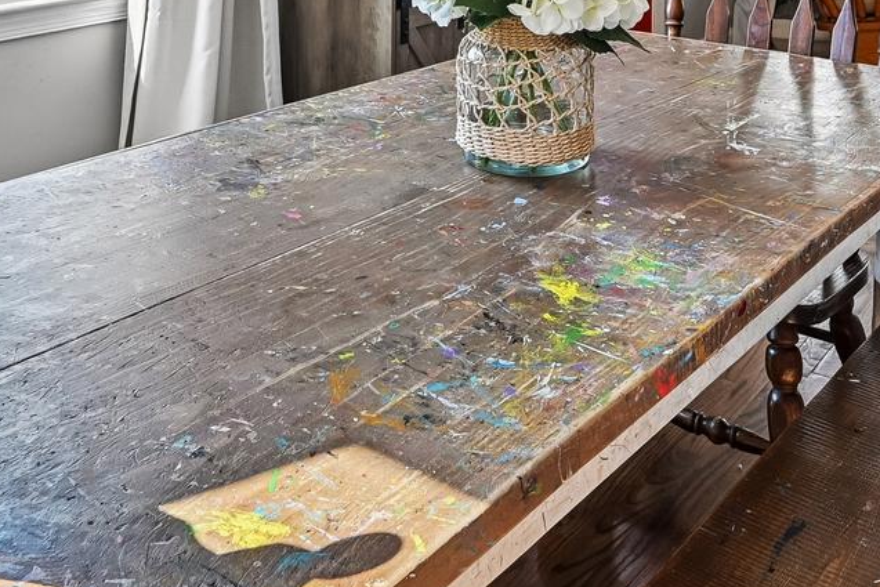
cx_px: 449
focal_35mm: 45
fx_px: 1100
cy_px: -201
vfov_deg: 25.3
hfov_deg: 43.6
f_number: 8
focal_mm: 14
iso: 100
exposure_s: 1/20
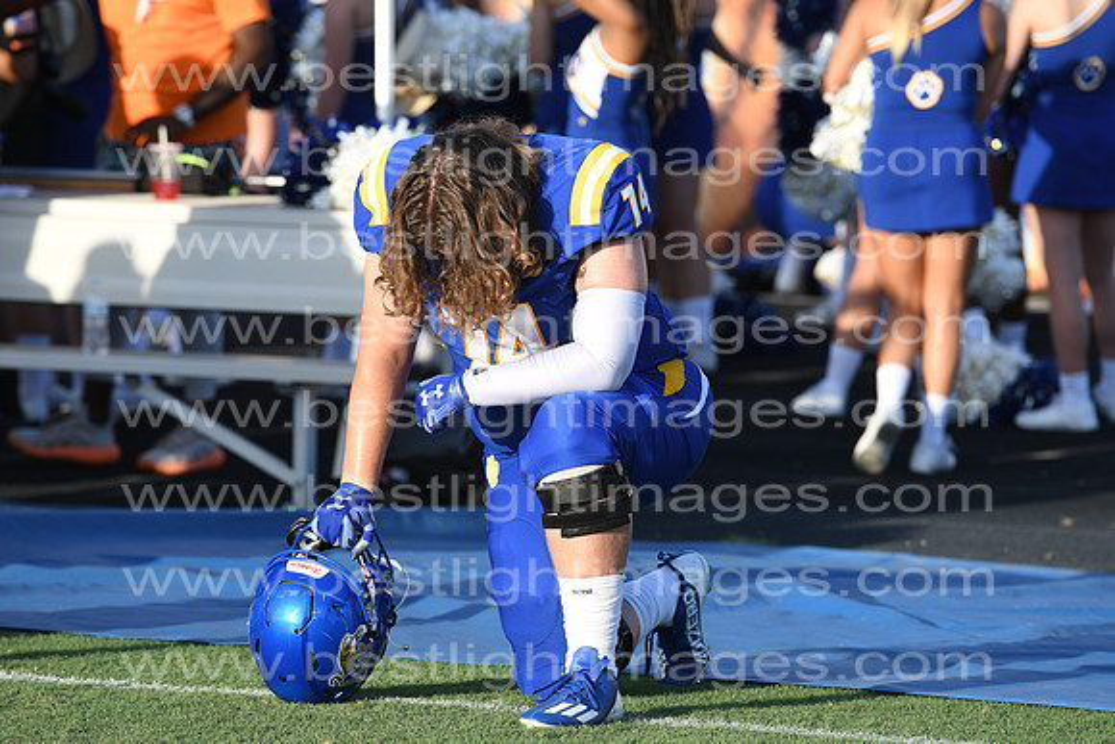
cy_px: 372
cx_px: 558
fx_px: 8829
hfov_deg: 7.2
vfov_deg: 4.8
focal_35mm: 285
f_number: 5.6
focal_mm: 190
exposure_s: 1/500
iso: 110
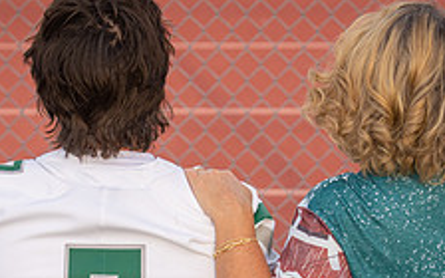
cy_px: 266
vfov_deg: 6.5
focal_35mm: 202
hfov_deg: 10.4
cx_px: 200
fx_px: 2450
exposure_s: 1/400
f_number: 4
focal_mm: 70
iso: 100
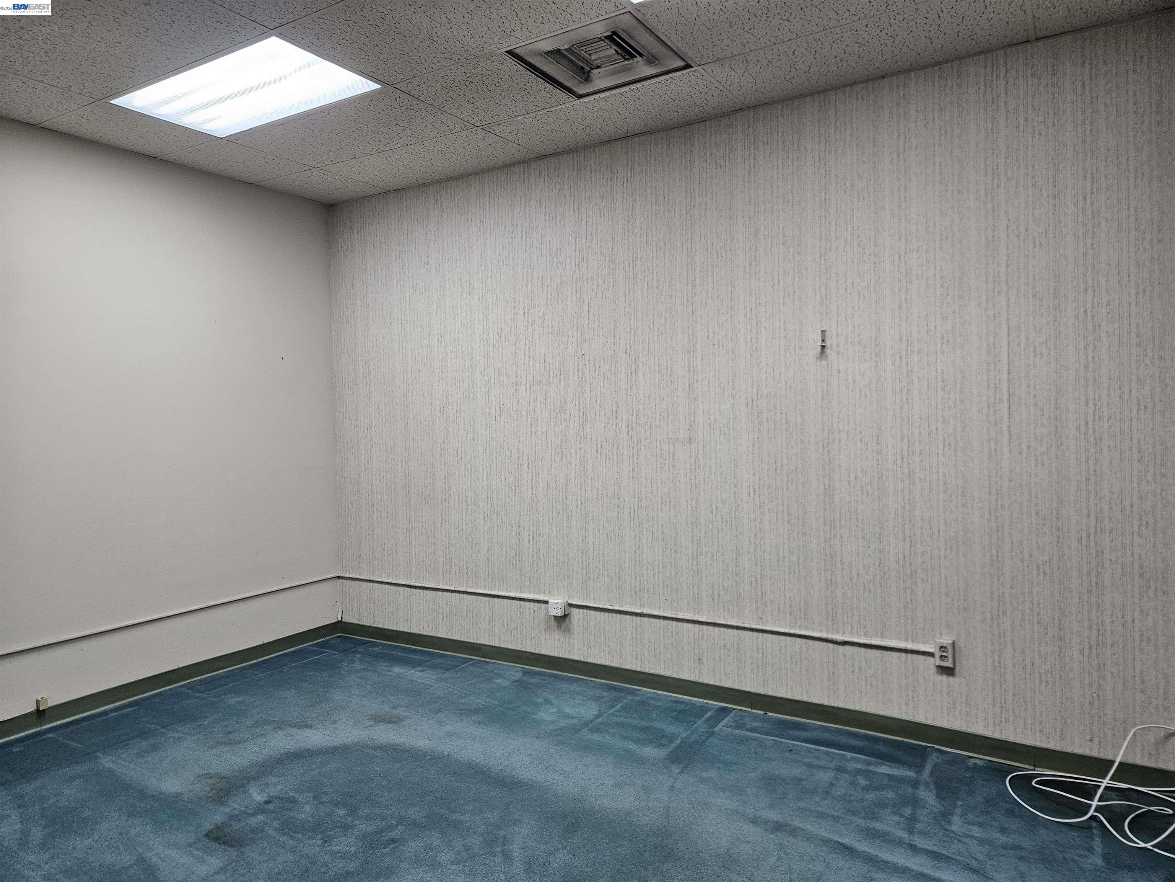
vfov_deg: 58.9
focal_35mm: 23
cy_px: 441
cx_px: 588
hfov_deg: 73.9
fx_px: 781
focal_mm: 5.4
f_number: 1.8
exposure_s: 1/120
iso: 200
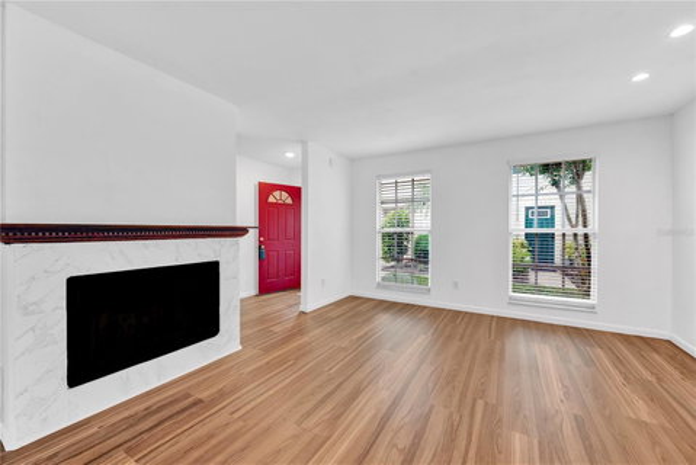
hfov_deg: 104.2
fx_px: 271
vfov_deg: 81.3
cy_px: 232
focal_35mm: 14
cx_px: 348
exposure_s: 1/2.5
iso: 250
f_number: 7.1
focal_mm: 14
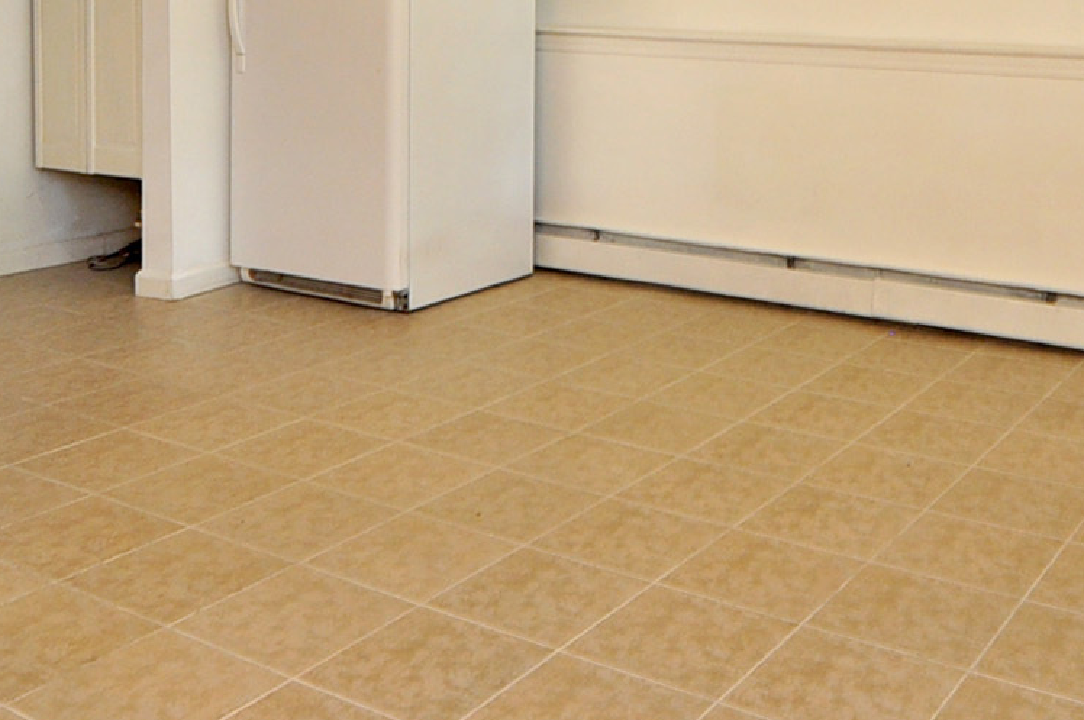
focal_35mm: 43
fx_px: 1293
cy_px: -35
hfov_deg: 45.2
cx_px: 664
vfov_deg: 28.7
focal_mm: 10
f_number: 5
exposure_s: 1/10
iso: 400
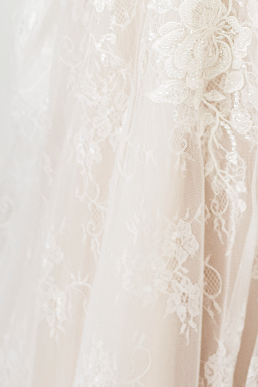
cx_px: 212
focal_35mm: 128
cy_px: -57
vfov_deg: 15.5
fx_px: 1376
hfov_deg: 10.7
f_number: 3.2
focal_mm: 50
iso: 100
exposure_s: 1/125
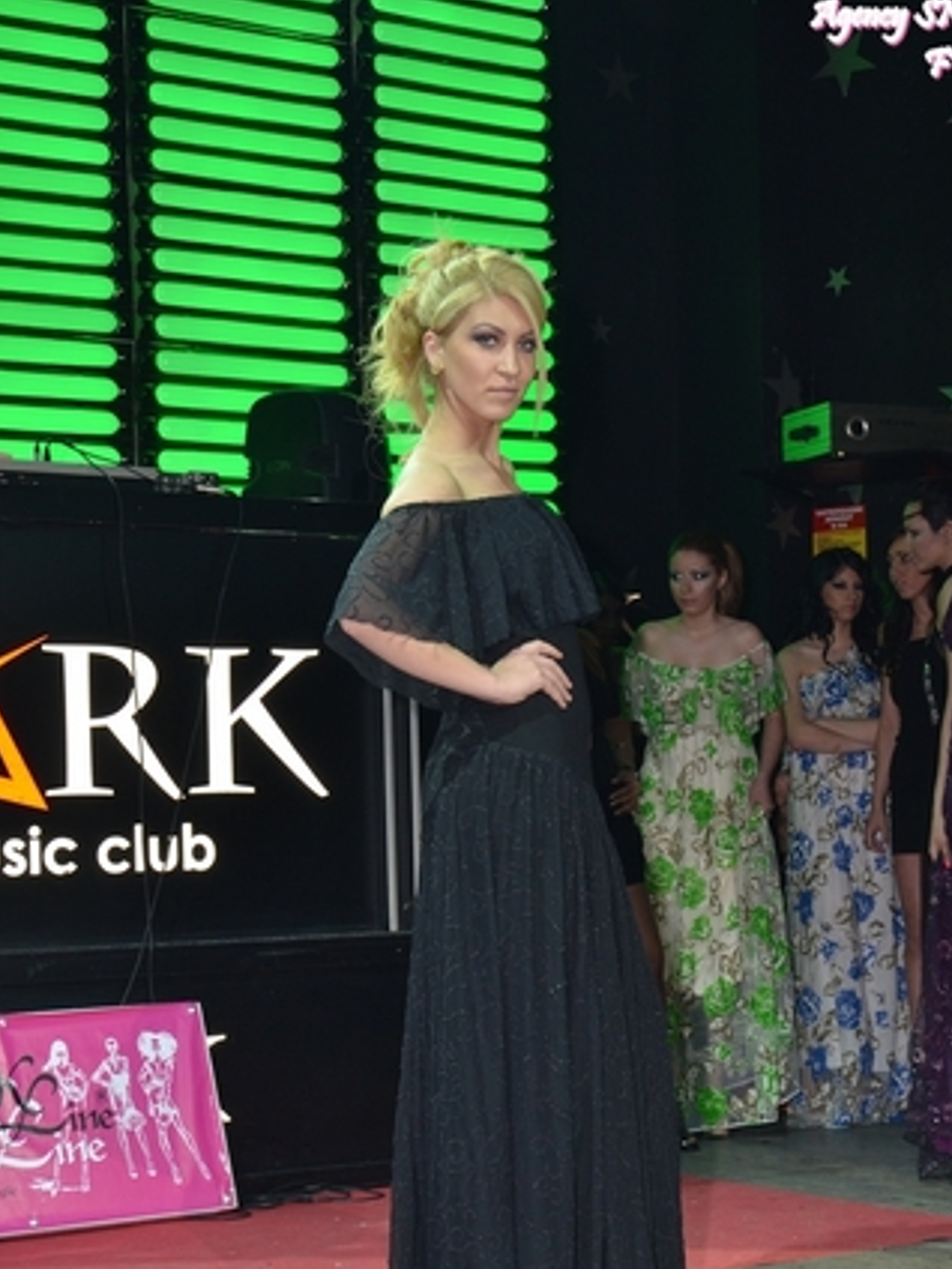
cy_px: 772
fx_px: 2457
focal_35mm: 67
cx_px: 506
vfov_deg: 28.9
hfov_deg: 21.9
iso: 640
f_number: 6.3
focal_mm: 38
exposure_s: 1/60
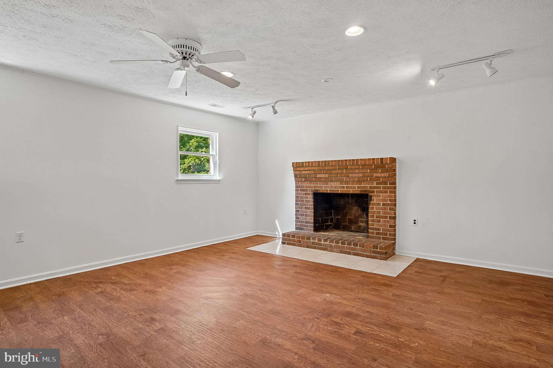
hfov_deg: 90.1
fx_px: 276
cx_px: 276
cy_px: 184
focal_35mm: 18
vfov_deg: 67.3
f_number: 8
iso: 100
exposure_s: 1/2
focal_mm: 18
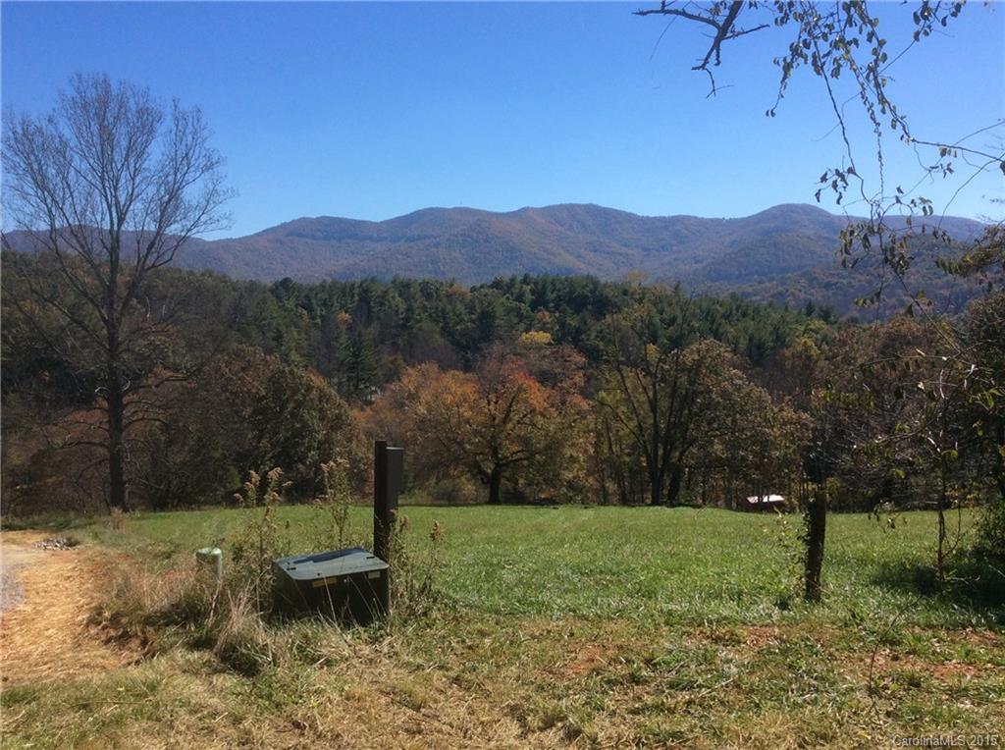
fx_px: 927
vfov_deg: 44.0
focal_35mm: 32
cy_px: 375
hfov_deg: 56.9
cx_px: 502
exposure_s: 1/1395
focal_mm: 3.3
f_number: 2.4
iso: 32
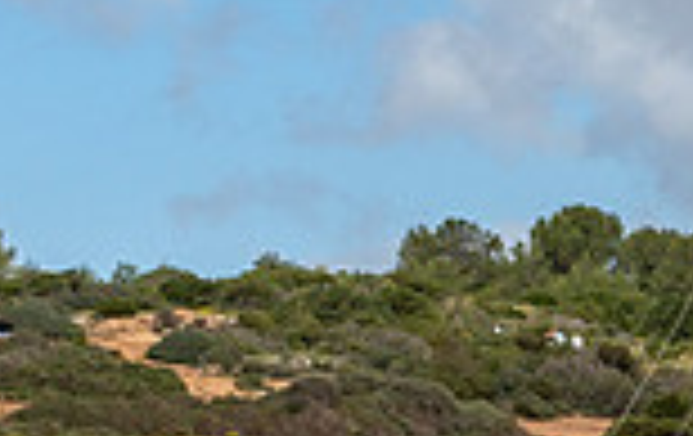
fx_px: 6360
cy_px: 628
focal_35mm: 336
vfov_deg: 3.9
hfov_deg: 6.2
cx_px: 1055
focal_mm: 70
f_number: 8
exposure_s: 1/4000
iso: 400
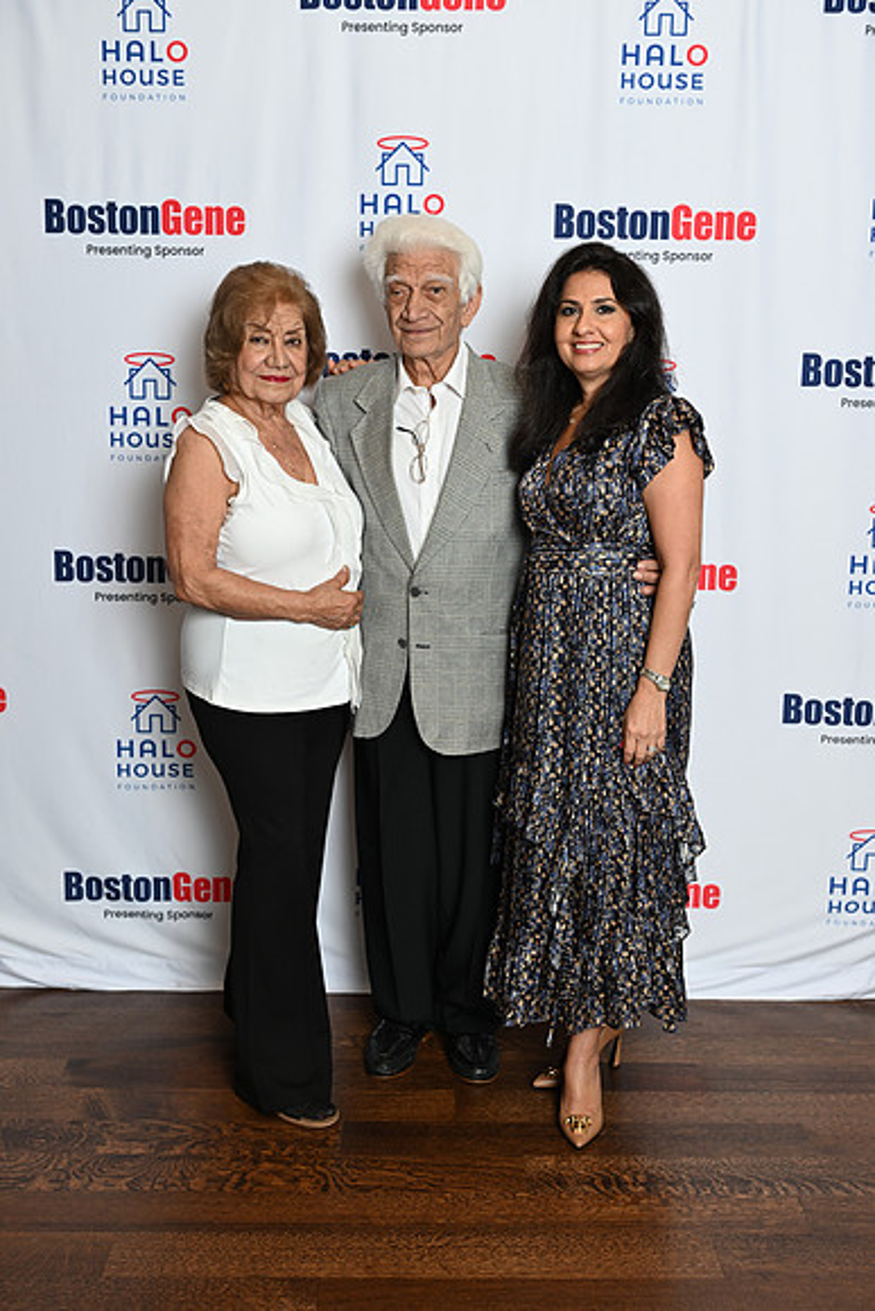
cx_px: 438
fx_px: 1530
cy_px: 656
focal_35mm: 42
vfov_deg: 46.4
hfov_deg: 31.9
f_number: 3.5
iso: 200
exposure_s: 1/60
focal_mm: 42
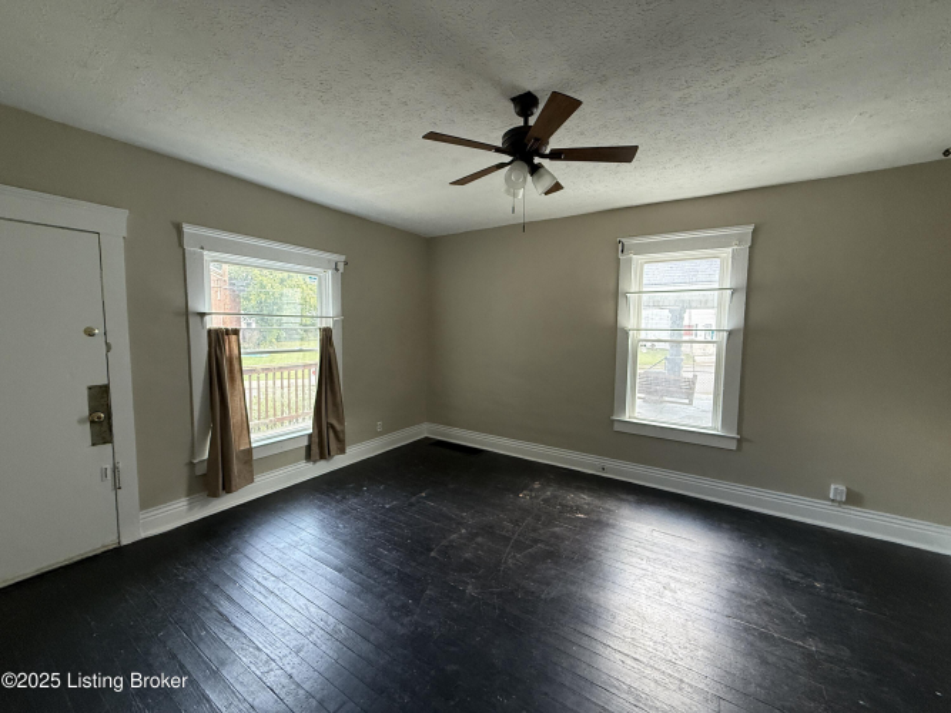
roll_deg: -0.4
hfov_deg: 102.1
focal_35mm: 14
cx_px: 476
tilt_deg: -4.1
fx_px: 385
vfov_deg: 85.7
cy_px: 356
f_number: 2.2
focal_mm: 2.22
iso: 320
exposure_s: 1/99
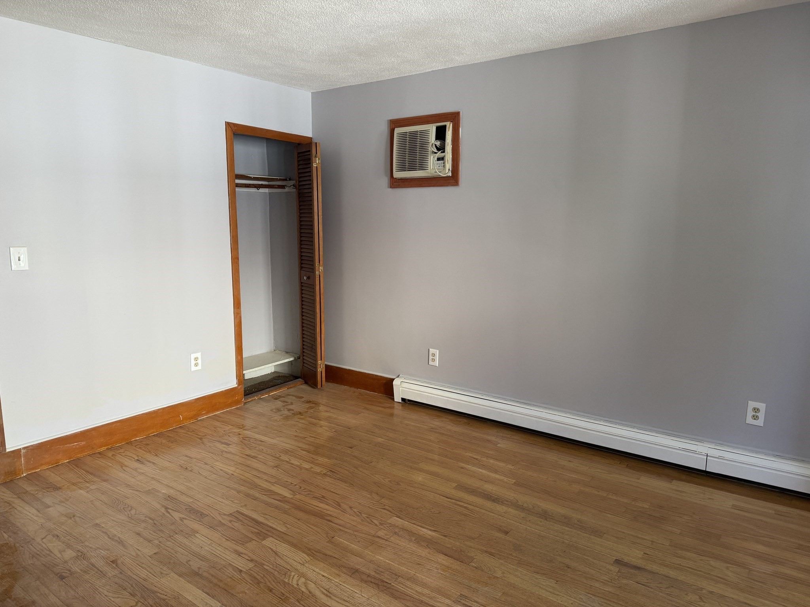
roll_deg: -0.4
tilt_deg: -8.8
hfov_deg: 71.6
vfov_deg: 56.8
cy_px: 304
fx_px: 562
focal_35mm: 24
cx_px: 405
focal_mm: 6.76
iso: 200
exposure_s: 1/121
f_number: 1.78
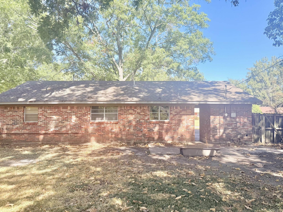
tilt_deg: +2.7
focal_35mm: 24
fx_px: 196
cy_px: 106
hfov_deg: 71.6
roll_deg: +0.4
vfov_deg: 56.8
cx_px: 142
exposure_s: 1/1122
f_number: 1.78
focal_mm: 6.76
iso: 100
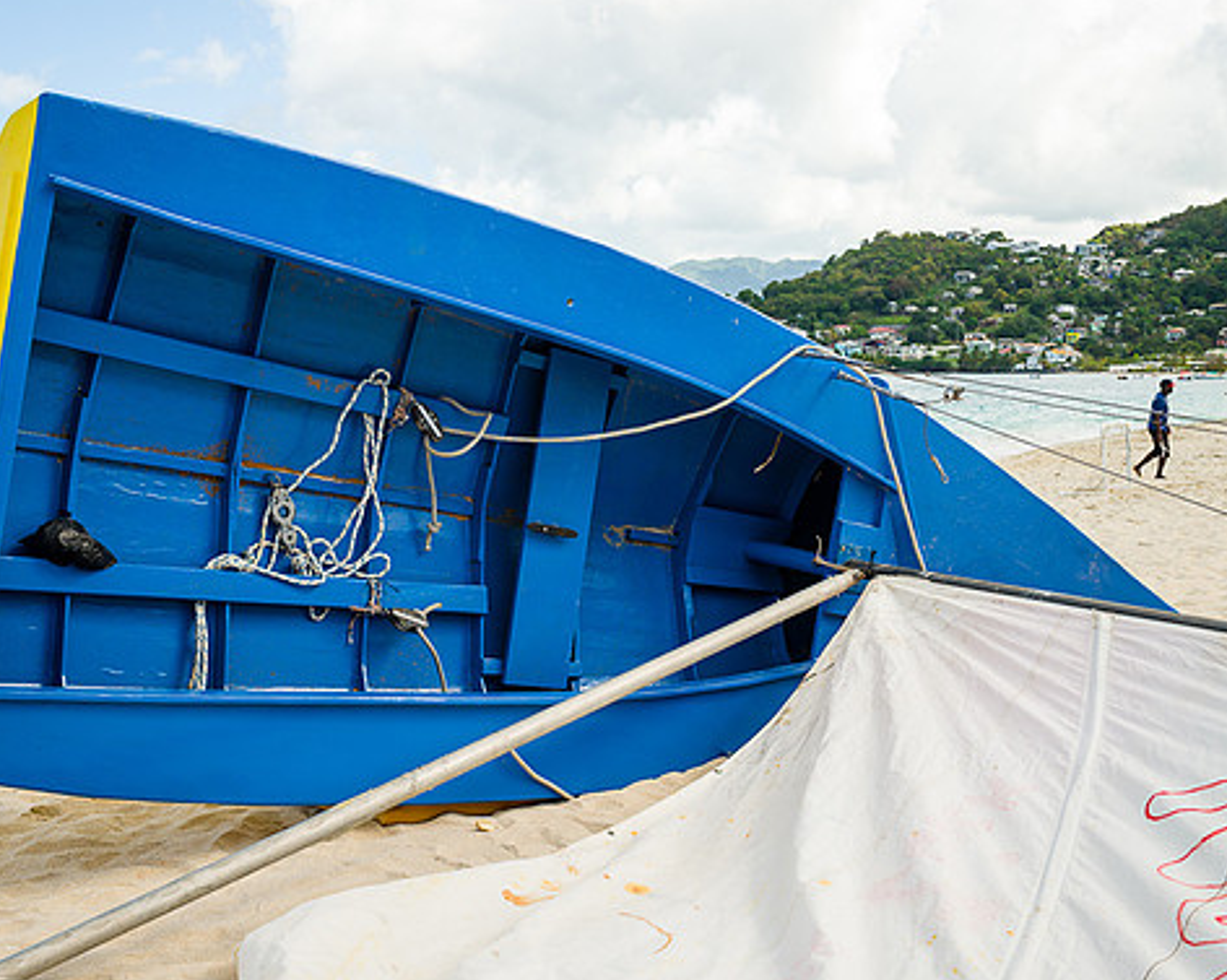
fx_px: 1706
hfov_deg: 39.6
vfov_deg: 32.1
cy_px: 486
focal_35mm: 47
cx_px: 628
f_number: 6.3
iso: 180
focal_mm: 35
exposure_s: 1/320
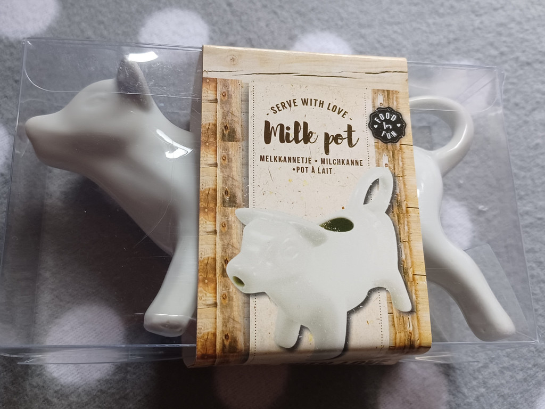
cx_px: 272
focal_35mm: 25
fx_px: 394
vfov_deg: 54.9
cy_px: 204
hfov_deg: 69.4
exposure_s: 1/50
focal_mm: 4.6
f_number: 1.8
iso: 320
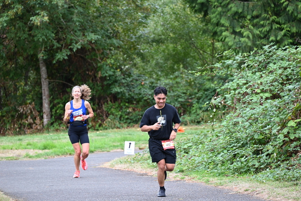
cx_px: 150
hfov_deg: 10.3
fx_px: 1673
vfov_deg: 6.9
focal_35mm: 200
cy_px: 100
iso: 1000
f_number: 6.3
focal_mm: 200
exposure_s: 1/250
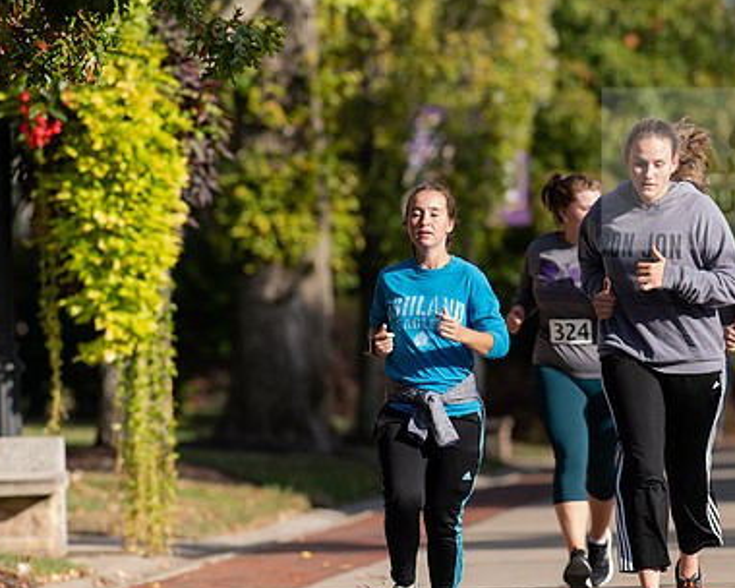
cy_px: 322
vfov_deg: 3.6
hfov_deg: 4.5
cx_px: 544
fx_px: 9354
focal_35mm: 430
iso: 250
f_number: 5
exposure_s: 1/800
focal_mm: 300
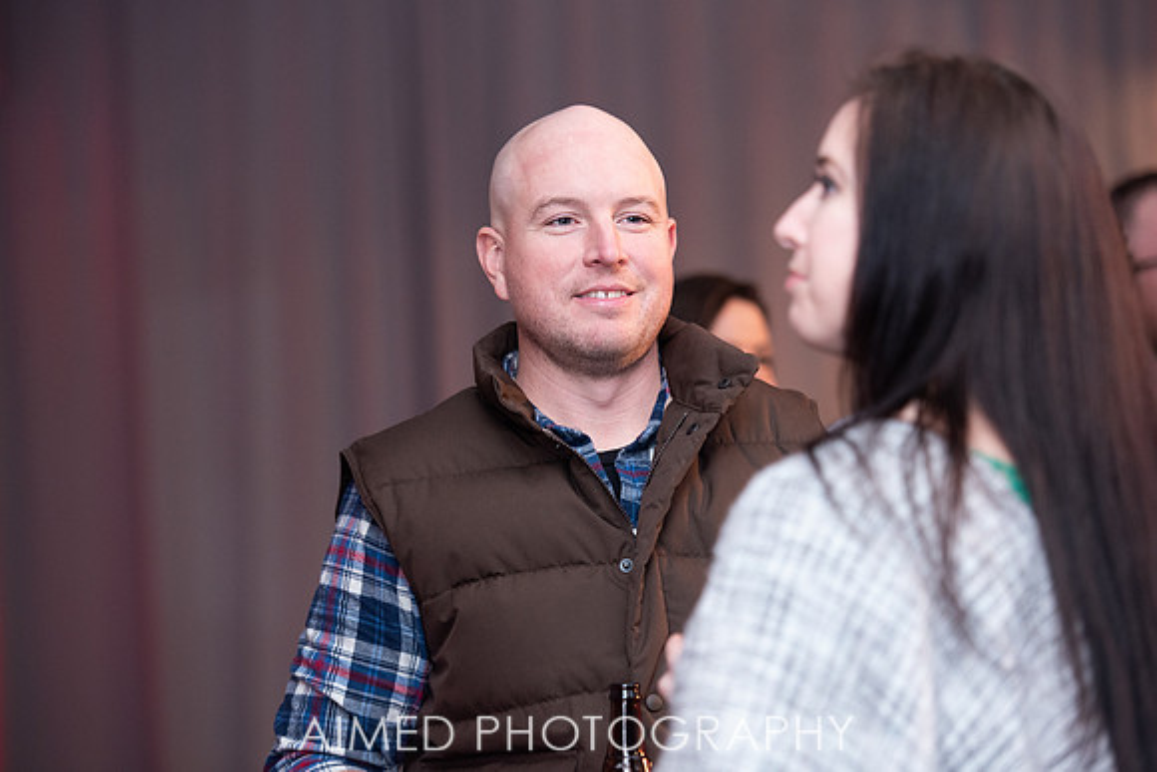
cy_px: 365
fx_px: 4298
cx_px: 614
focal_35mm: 134
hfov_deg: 15.3
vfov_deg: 10.3
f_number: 2.8
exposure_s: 1/200
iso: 1600
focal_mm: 125
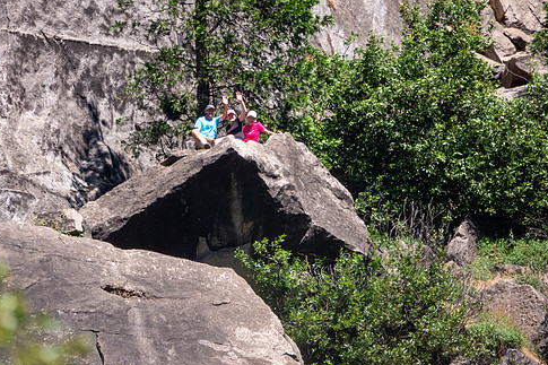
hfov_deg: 2.9
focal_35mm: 718
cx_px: 256
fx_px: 10925
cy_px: 155
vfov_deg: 1.9
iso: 200
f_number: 4
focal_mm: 220
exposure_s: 1/800
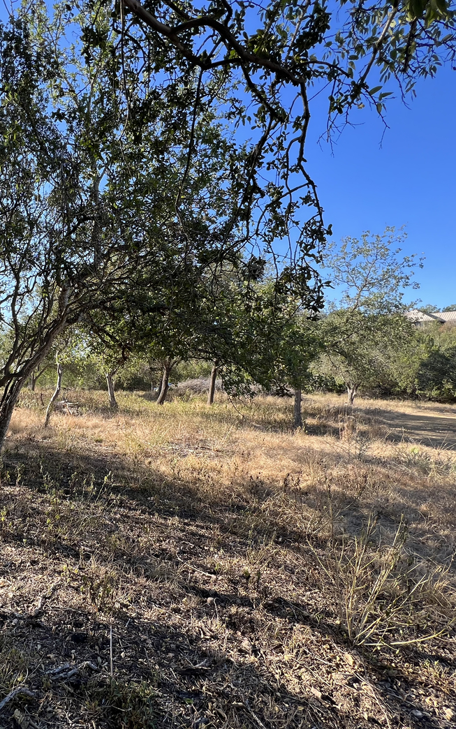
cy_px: 374
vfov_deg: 88.0
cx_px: 90
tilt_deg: -0.1
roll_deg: +0.2
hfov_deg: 57.5
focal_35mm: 19
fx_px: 378
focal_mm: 1.57
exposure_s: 1/328
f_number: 1.8
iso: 32
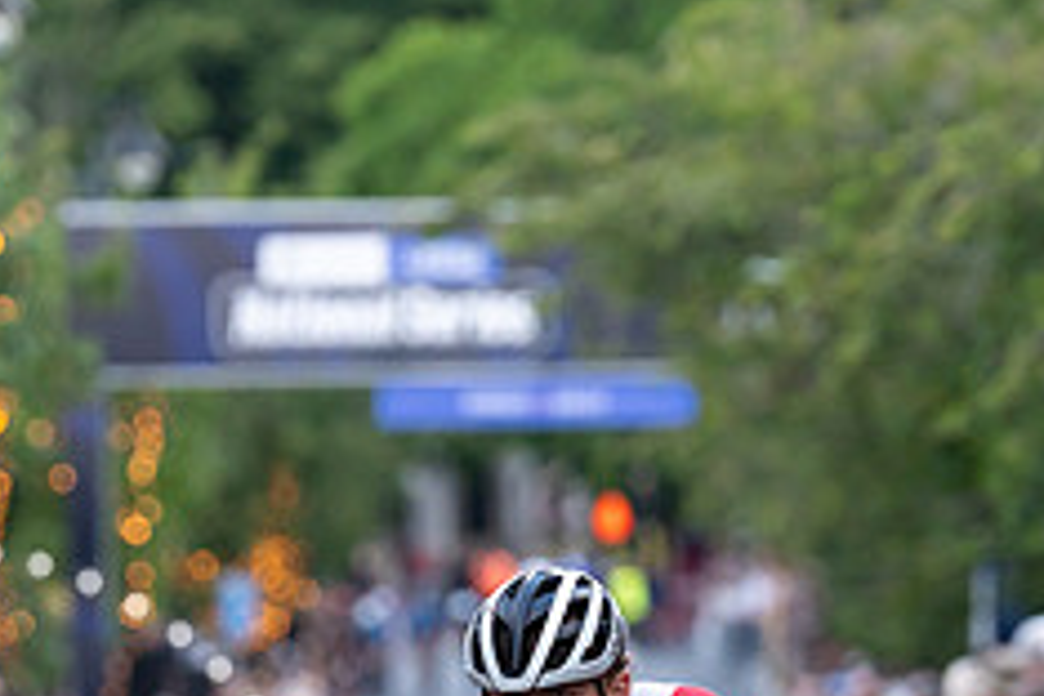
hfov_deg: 4.6
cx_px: 629
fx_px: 12962
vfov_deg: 3.1
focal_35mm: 447
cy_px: 729
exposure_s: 1/800
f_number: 3.5
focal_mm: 168
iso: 2000
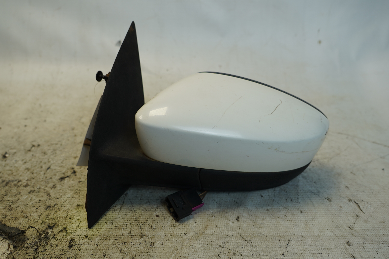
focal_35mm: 31
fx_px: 335
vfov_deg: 42.3
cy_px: 130
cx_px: 194
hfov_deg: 60.3
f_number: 4
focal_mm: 21
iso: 100
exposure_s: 1/60
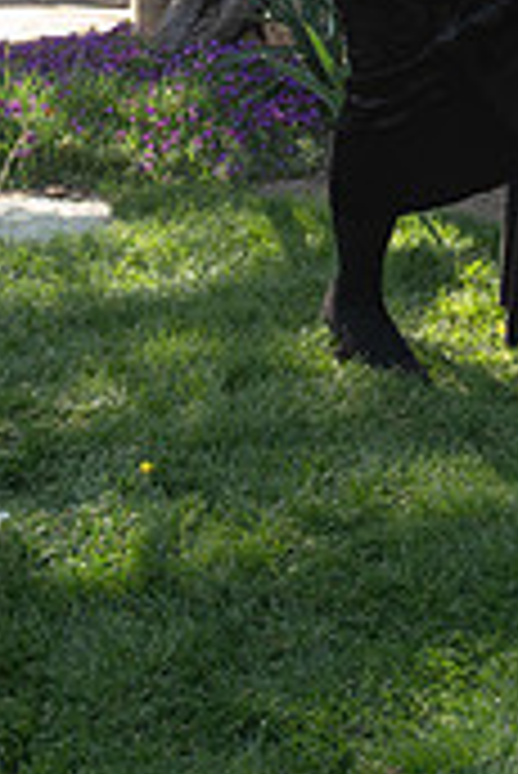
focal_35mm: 115
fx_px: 2477
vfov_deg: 16.8
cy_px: -207
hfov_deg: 11.8
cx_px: 486
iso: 250
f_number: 6.3
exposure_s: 1/125
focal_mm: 44
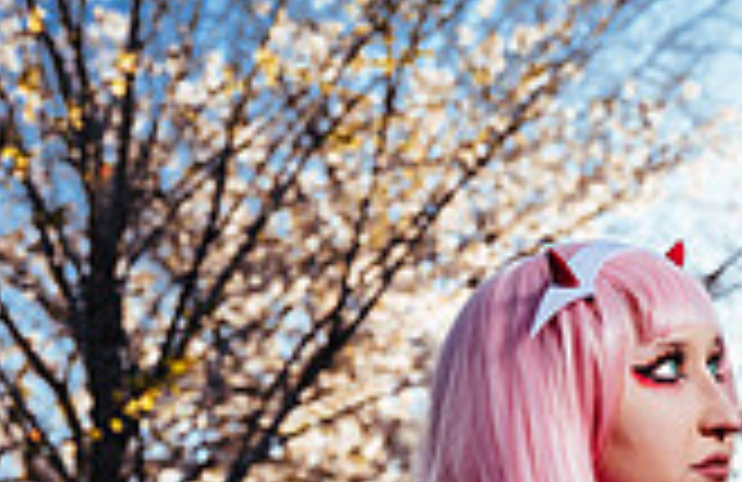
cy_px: 621
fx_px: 3720
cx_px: 972
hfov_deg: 11.1
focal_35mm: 182
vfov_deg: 7.3
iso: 100
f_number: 7.1
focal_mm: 61.8
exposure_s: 1/125
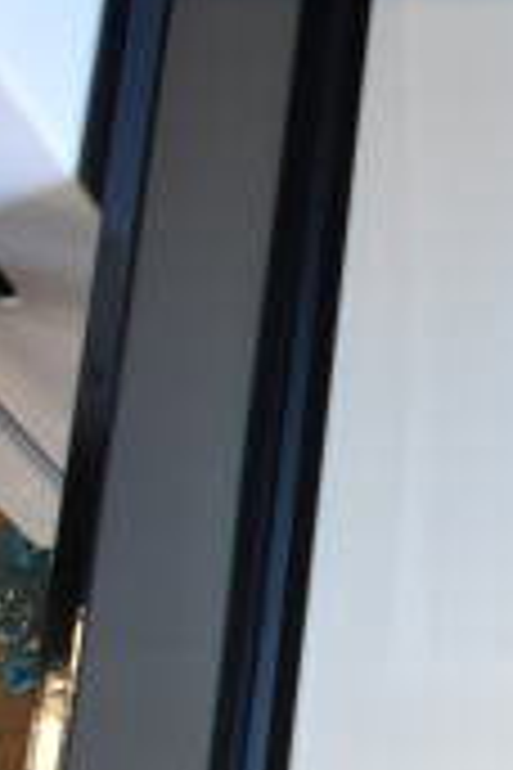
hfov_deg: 10.0
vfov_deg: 17.1
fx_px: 2522
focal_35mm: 118
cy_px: 714
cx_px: 1292
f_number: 4
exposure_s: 1/60
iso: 1600
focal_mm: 22
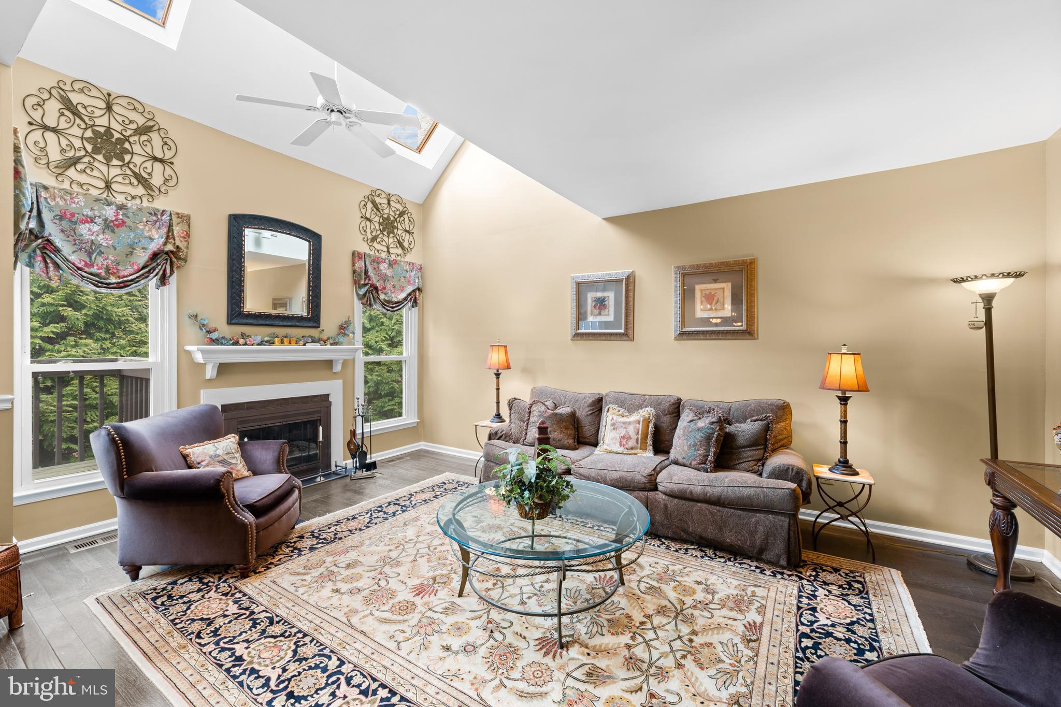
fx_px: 413
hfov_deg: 104.3
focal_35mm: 14
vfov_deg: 81.2
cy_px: 354
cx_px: 530
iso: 400
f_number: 8
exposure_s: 1/2
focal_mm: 14
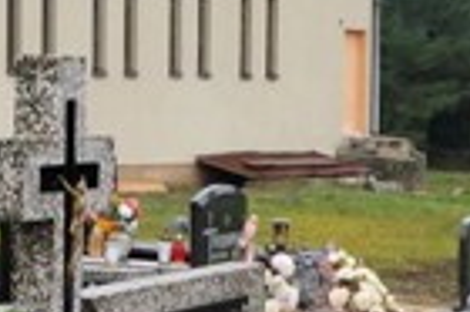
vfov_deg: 6.9
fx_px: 2582
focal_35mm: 198
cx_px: 258
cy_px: 408
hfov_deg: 10.4
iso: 1600
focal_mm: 18
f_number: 9
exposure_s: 1/125
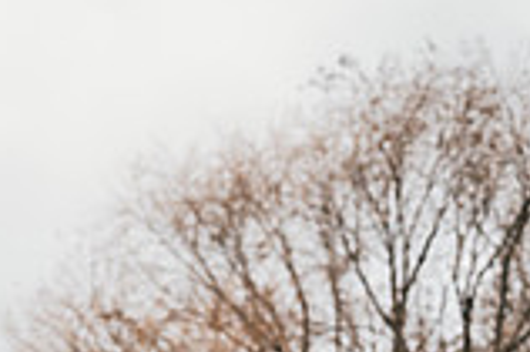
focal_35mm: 195
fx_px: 2868
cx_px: -303
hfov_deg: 10.2
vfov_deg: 6.9
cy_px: 500
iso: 400
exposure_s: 1/1250
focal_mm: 50
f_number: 6.3
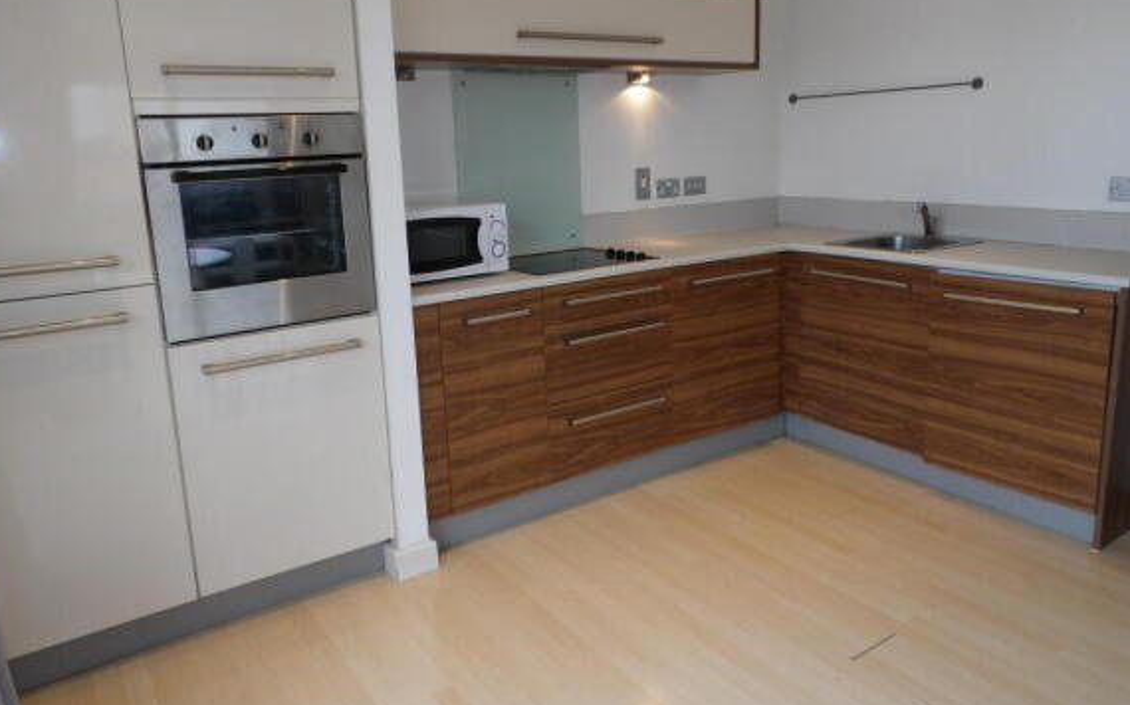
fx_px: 801
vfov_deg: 47.4
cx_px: 554
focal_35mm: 26
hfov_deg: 70.4
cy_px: 292
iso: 160
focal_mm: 4.3
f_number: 4.1
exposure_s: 1/30
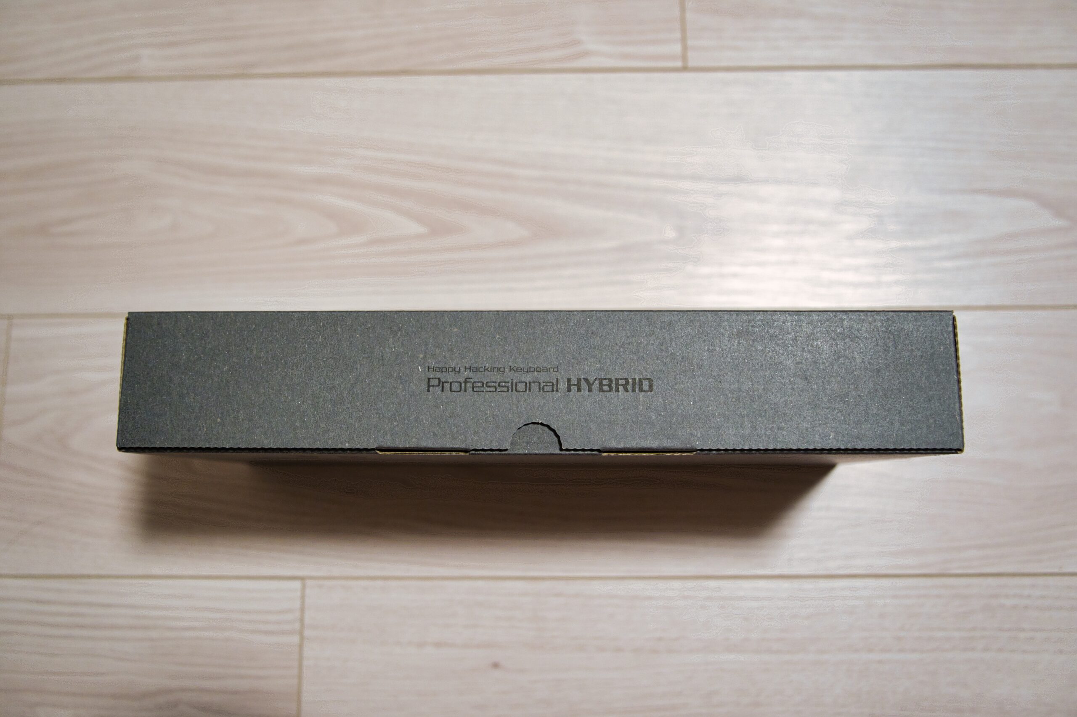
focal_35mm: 28
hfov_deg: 65.5
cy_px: 358
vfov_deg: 46.3
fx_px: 837
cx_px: 538
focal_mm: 28
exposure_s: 1/125
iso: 1600
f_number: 4
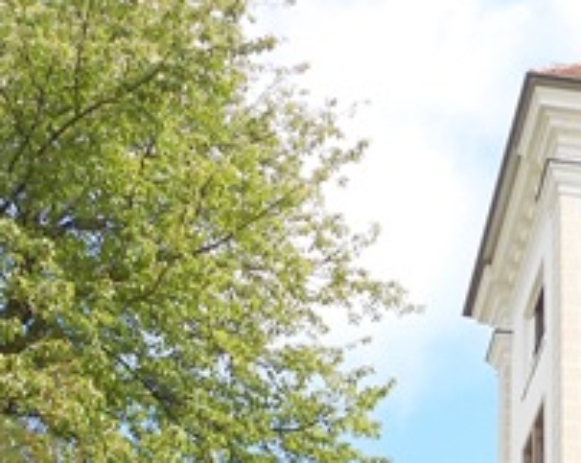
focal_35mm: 93
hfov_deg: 20.4
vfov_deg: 15.3
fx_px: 1597
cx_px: 472
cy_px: 679
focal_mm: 4.3
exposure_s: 1/640
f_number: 2.8
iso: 100
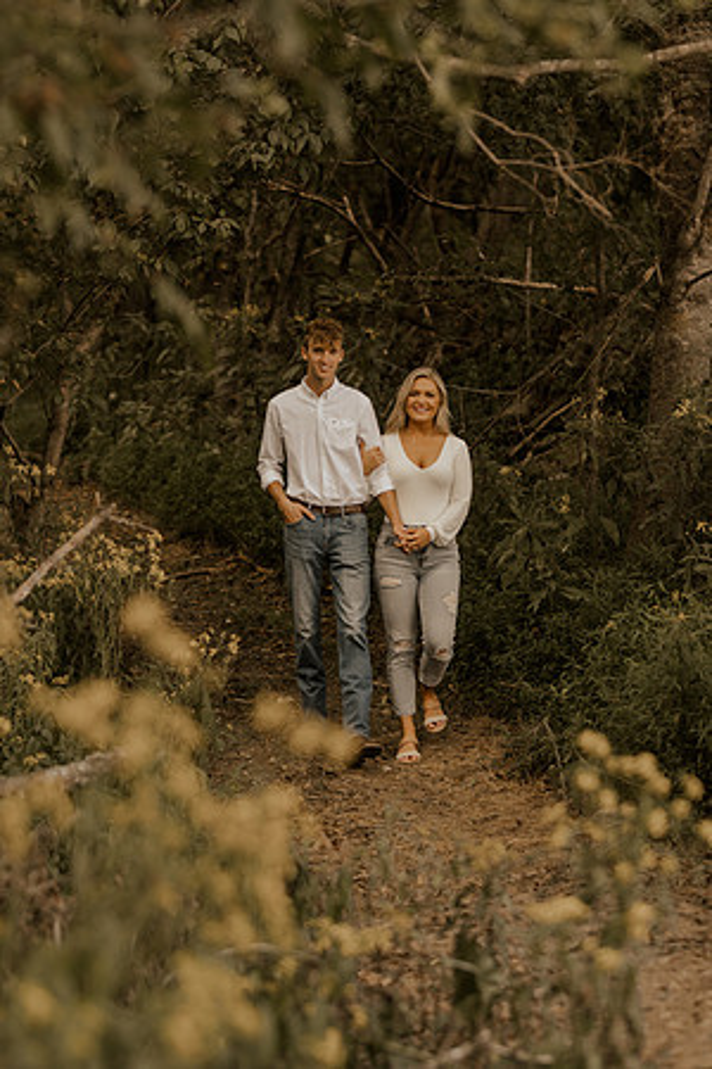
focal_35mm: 127
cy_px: 534
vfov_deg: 16.1
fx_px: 3767
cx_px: 356
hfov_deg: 10.8
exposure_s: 1/400
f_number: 1.8
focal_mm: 85
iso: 100
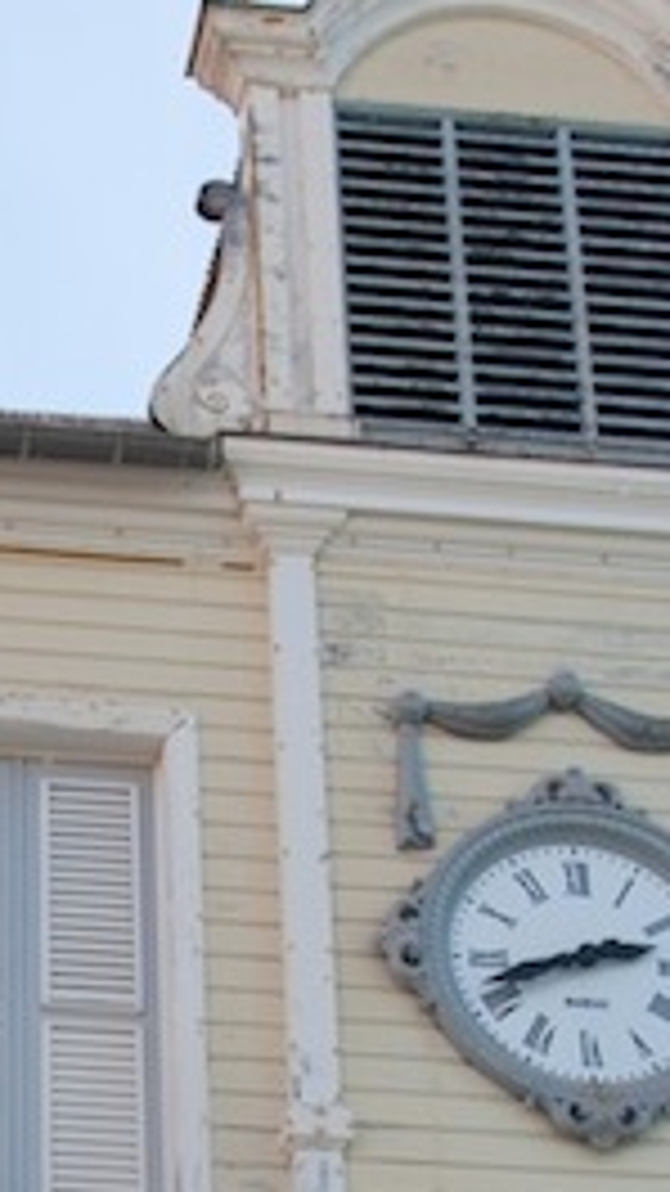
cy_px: 1329
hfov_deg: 11.2
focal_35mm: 107
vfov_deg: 19.1
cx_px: -4
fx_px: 3381
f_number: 10
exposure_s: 1/400
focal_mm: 24
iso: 200
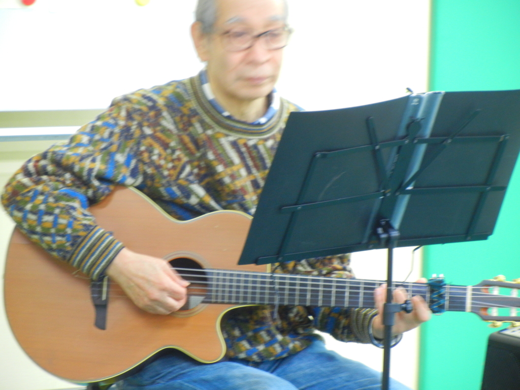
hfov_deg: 8.6
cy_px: 195
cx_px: 260
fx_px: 3440
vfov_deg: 6.5
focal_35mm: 229
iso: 400
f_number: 4.8
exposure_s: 1/7.3
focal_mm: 41.2
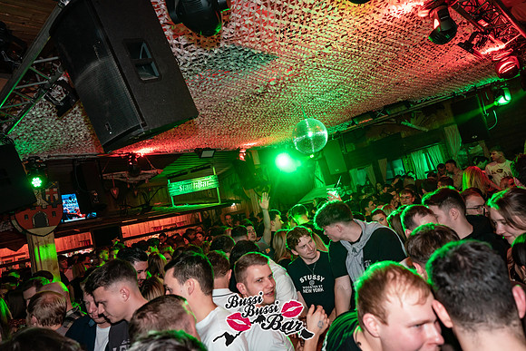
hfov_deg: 69.4
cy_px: 176
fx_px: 380
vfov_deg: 49.6
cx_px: 263
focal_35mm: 26
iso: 1600
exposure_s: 1/60
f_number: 4
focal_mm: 26
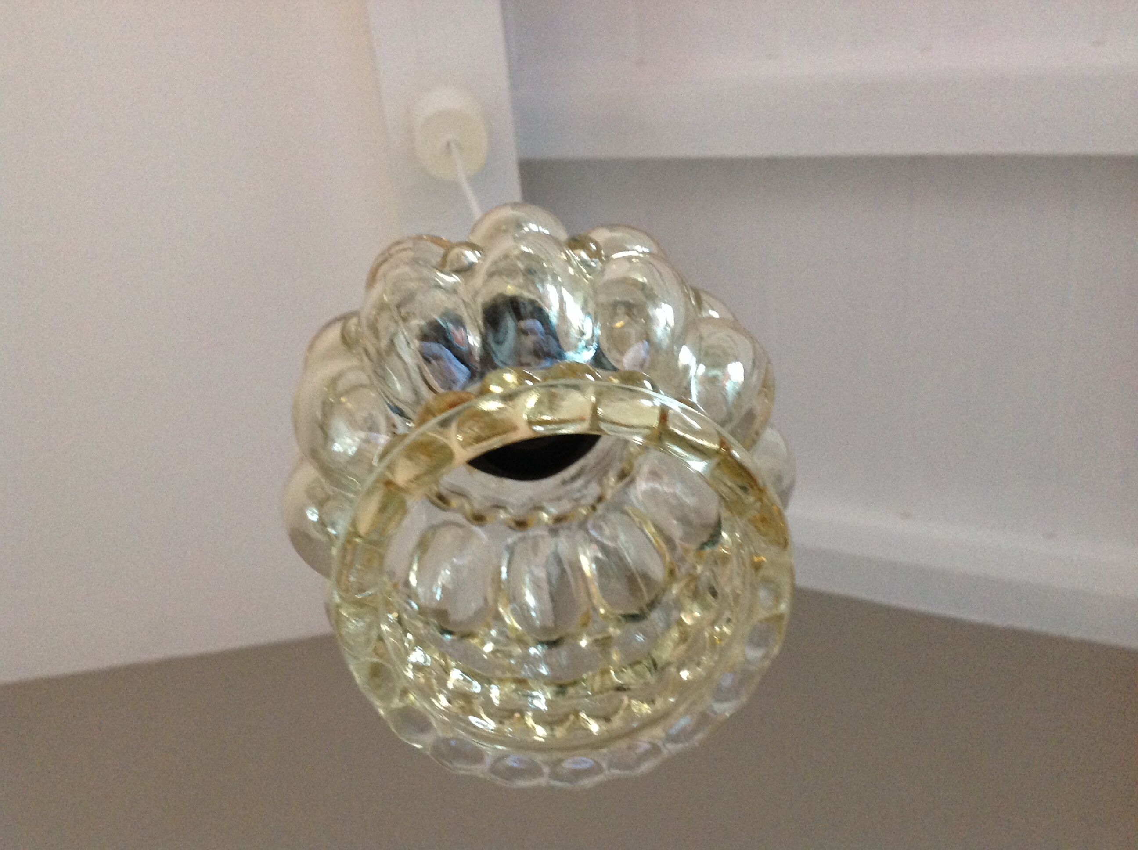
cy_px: 425
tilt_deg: +67.0
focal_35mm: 35
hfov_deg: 52.7
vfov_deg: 40.6
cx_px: 569
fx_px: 1149
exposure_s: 1/15
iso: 320
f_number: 2.4
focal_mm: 4.28
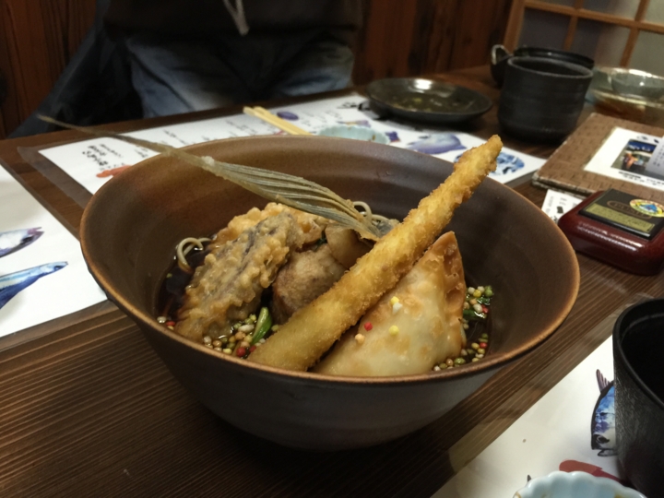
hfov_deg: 61.7
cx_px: 332
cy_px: 249
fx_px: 556
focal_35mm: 29
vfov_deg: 48.2
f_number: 2.2
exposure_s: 1/15
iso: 100
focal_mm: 4.15
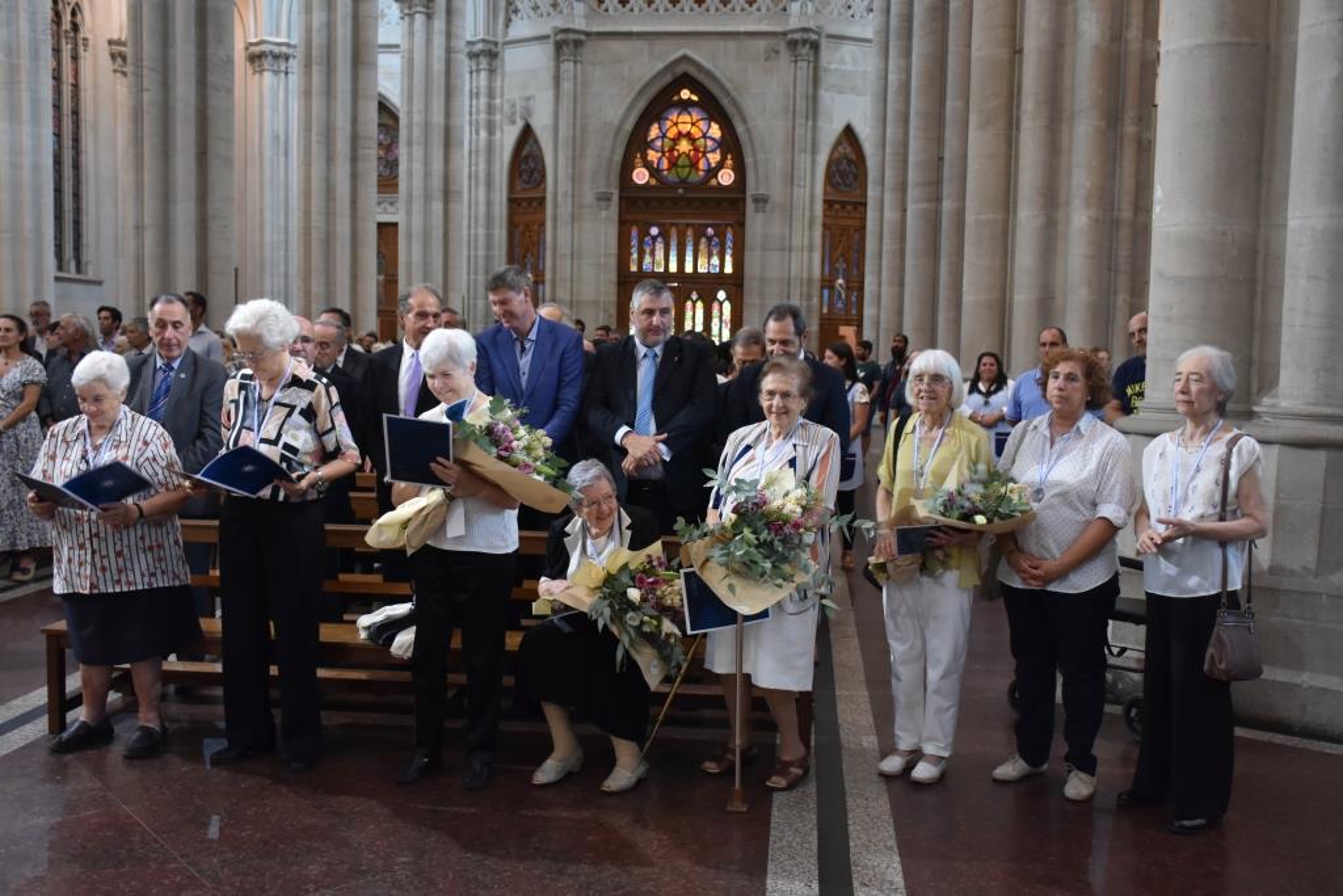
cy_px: 448
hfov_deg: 55.1
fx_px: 1287
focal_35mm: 34
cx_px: 672
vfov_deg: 38.4
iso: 1250
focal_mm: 23
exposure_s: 1/15
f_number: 3.8
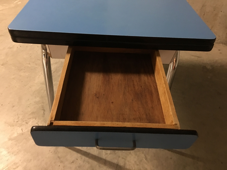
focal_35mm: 29
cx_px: 114
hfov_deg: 61.7
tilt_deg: -42.2
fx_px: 190
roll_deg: -5.5
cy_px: 85
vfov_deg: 48.2
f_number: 2.2
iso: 125
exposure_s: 1/4
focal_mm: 4.15
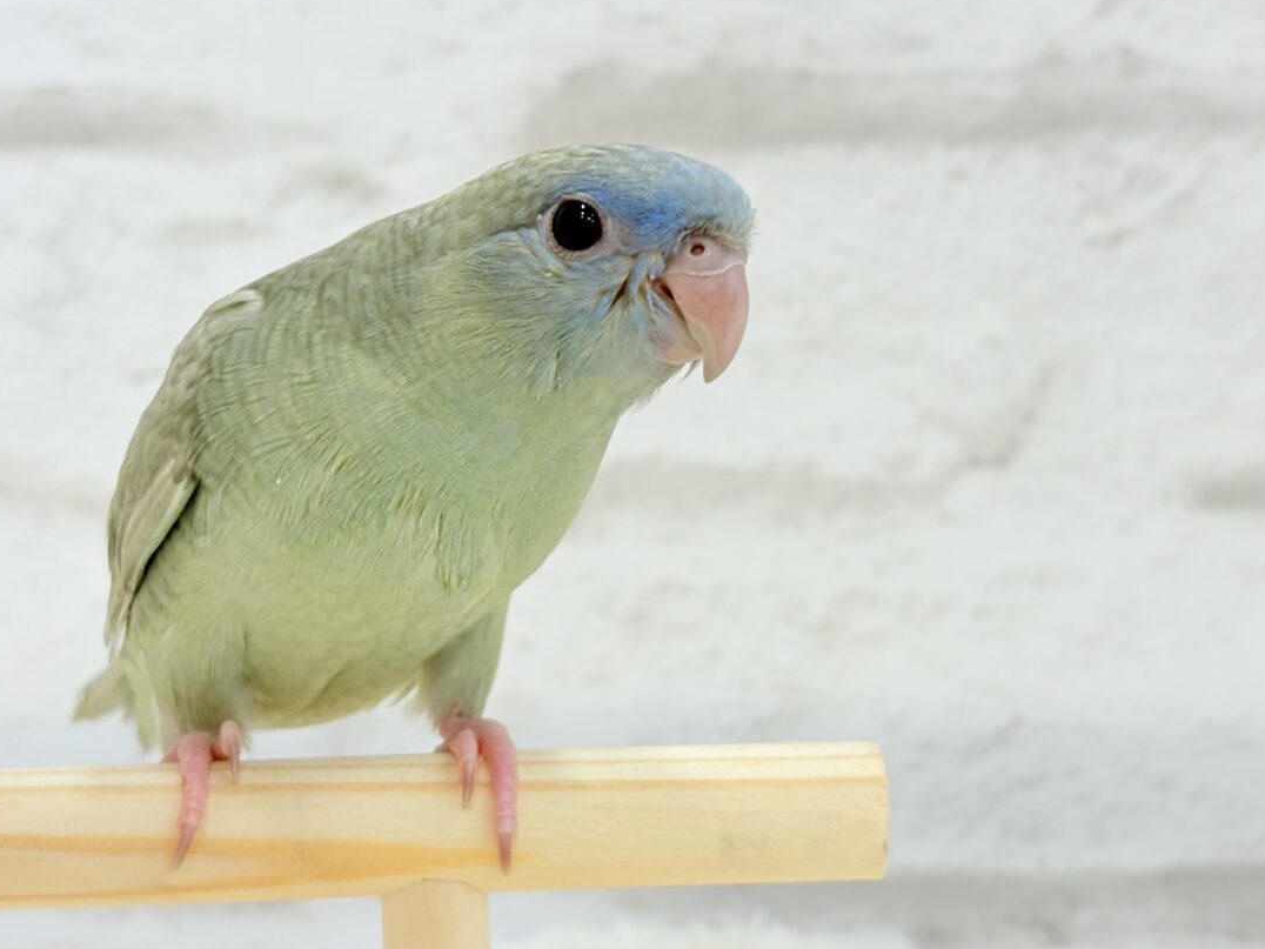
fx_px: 2120
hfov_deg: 33.2
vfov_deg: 25.2
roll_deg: +2.3
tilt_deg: +1.4
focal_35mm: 58
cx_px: 582
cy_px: 436
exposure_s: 1/100
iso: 64
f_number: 1.6
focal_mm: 5.96
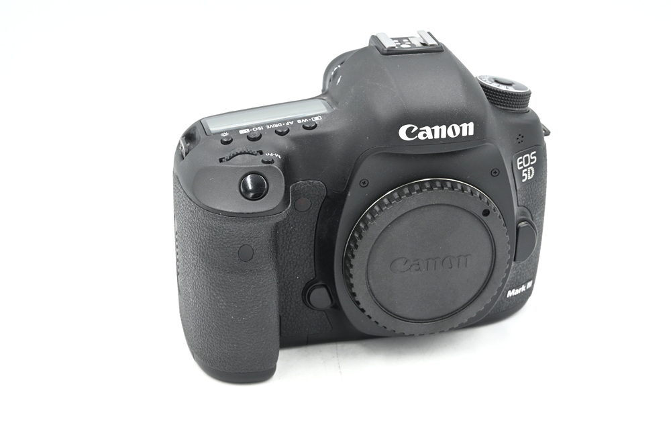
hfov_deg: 30.1
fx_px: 1249
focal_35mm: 67
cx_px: 336
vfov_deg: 20.3
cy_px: 224
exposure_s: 1/8
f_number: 14
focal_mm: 67
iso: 100
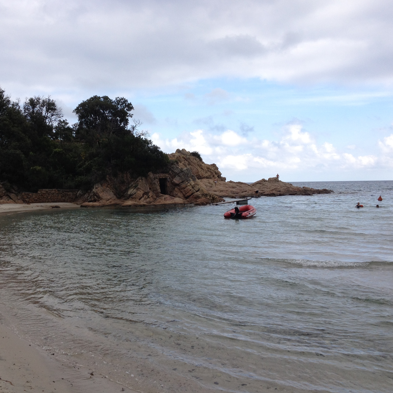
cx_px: 146
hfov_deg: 39.7
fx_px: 539
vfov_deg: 40.0
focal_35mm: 42
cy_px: 199
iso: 64
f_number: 2.4
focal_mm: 4.28
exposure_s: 1/890
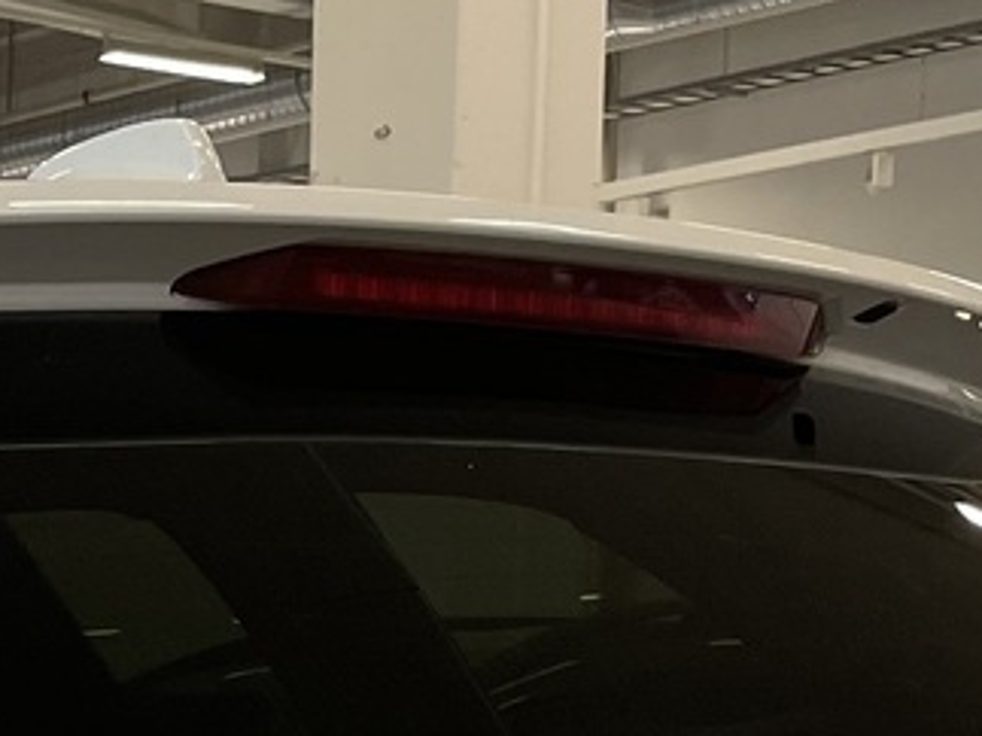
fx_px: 3290
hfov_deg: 16.3
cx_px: -213
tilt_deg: -11.0
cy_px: 1454
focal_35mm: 116
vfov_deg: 11.5
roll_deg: +0.7
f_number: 1.6
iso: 100
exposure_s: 1/100
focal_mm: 4.2
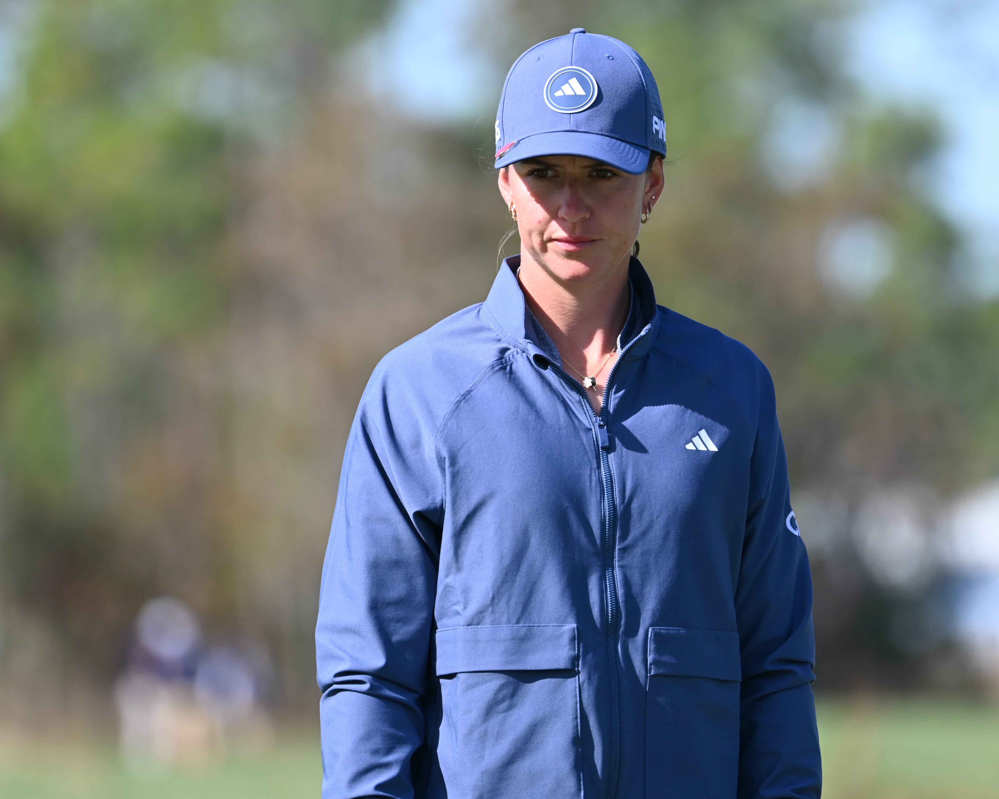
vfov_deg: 2.3
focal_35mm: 680
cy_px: 398
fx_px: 20106
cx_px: 584
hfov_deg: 2.8
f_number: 5.6
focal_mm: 400
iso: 220
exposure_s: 1/640
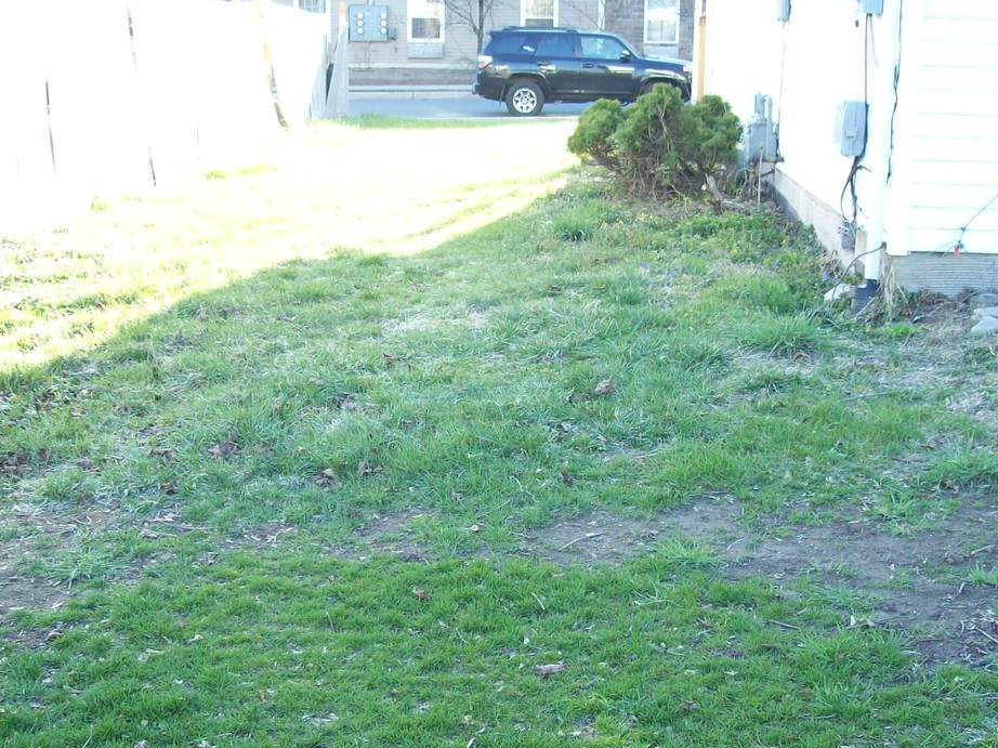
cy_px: 441
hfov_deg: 38.2
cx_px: 450
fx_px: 1441
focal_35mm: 50
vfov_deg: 29.0
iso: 80
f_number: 2.7
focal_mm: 6
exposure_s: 1/69.6
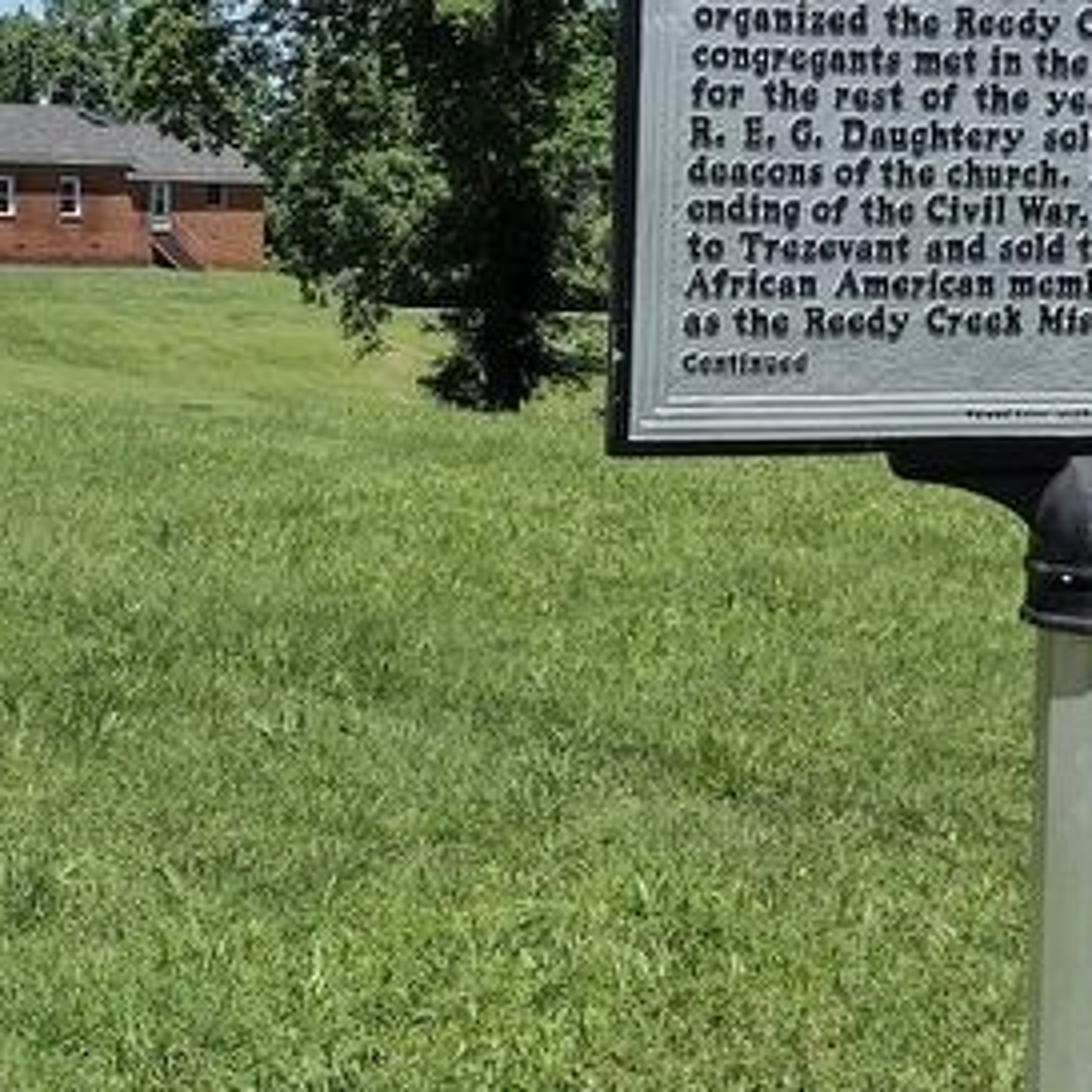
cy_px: 408
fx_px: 2498
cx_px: 500
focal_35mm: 70
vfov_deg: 24.6
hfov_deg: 24.6
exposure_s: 1/2208
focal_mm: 4.71
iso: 100
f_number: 1.7
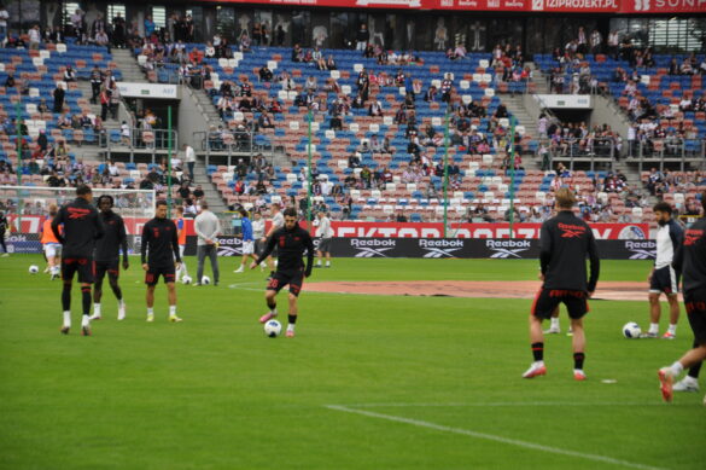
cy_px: 235
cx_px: 353
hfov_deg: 13.1
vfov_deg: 8.7
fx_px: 3086
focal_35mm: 158
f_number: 5.6
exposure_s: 1/160
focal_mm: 105
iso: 250
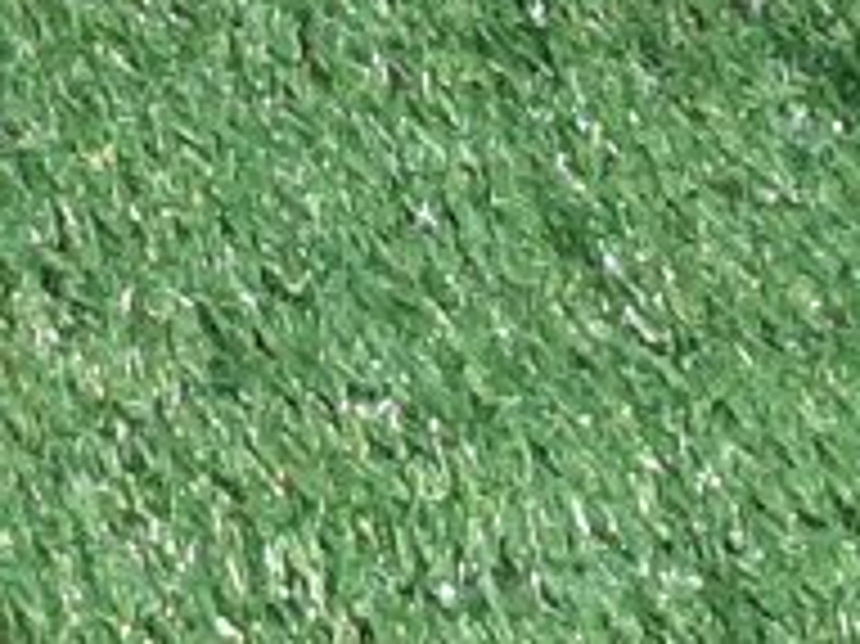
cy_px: -1779
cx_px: -892
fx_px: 4866
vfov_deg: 6.4
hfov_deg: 9.4
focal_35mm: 196
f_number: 1.7
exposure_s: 1/25
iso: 351
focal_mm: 3.93
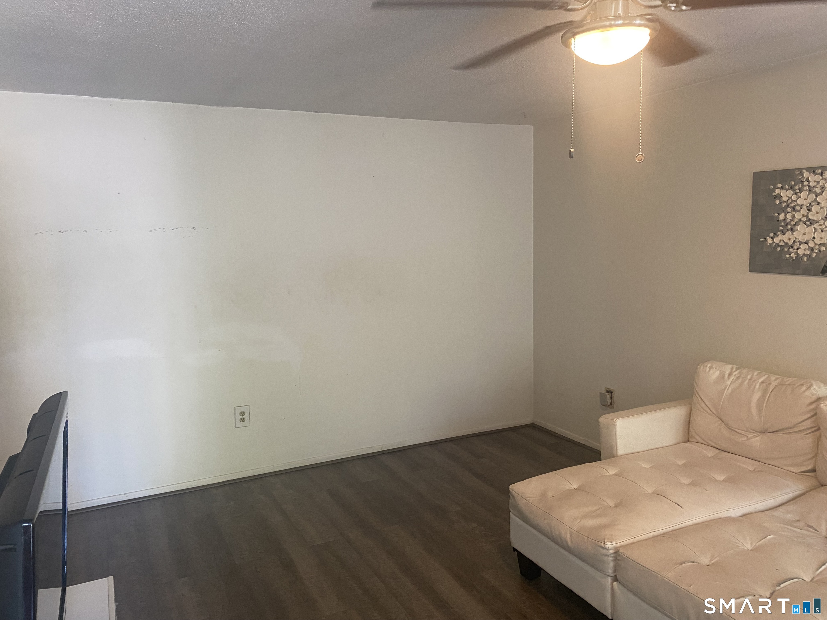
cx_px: 414
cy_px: 310
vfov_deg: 53.1
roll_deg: +1.9
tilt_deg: -7.5
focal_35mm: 26
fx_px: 621
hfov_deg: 67.3
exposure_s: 1/60
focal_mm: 4.25
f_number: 1.8
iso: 200
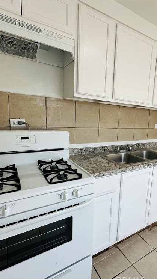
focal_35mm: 21
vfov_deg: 83.9
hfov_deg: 51.2
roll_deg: -3.4
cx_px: 118
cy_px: 142
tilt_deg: -8.0
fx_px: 156
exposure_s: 1/120
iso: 80
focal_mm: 2.22
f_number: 2.2
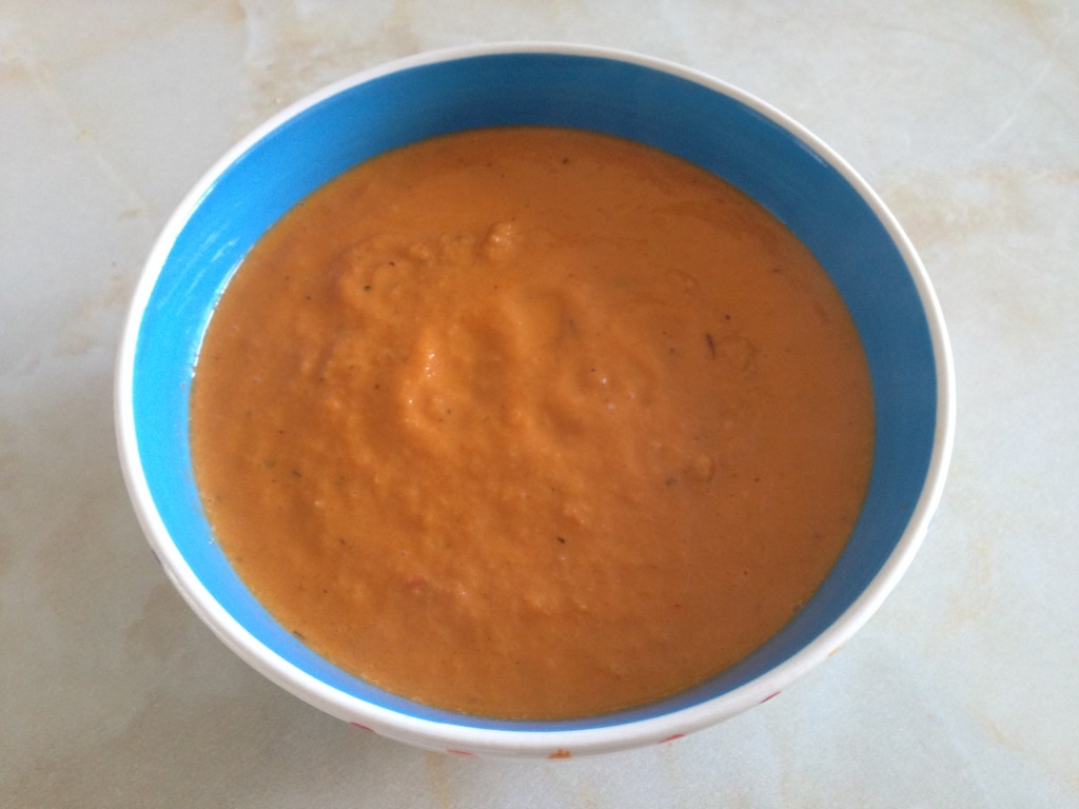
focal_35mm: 33
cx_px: 540
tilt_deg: -61.6
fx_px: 1029
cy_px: 404
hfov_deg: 55.4
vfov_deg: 42.9
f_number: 2.4
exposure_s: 1/20
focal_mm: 4.12
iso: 160
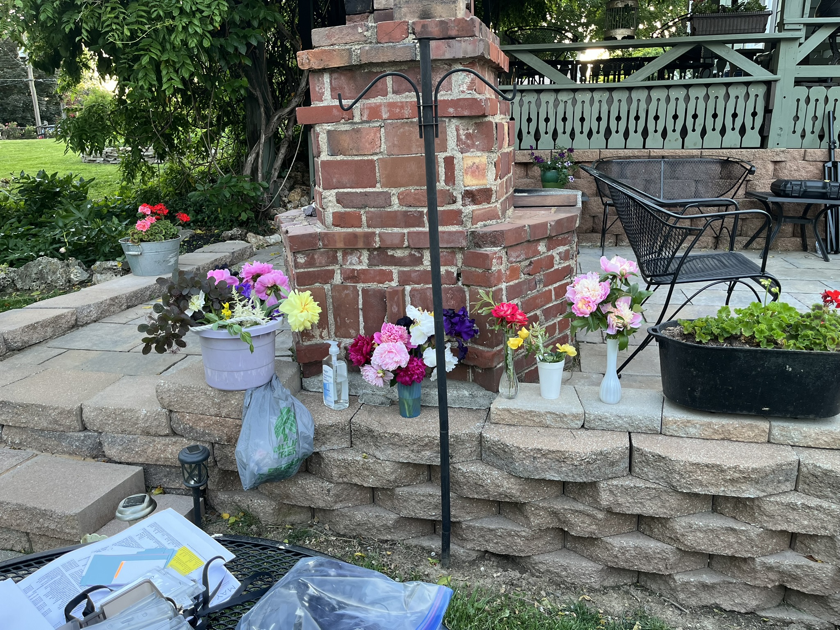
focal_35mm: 26
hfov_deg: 67.3
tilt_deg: -15.2
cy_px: 315
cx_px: 420
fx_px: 631
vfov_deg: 53.1
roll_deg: +0.5
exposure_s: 1/122
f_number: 1.6
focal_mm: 5.1
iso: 100
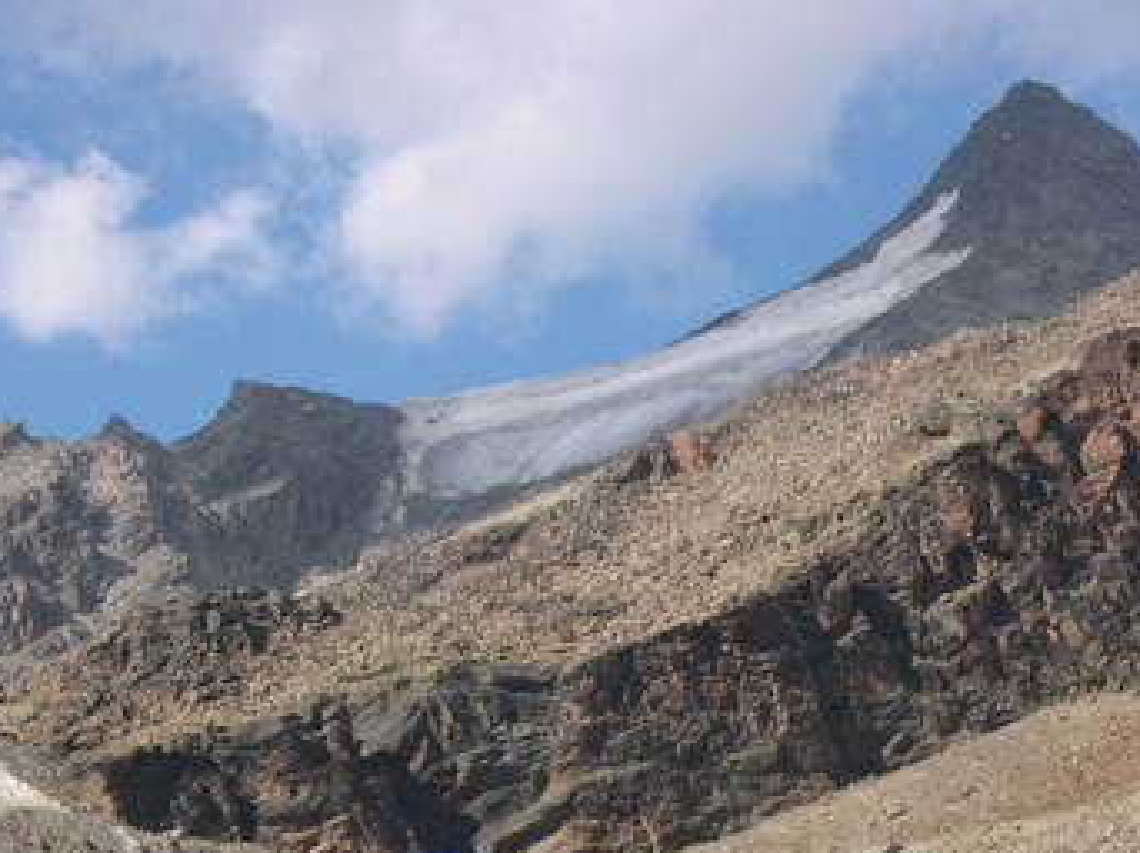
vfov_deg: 12.3
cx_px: 707
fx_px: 3949
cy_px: 595
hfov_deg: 16.4
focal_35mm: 120
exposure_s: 1/91.4
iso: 100
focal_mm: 17.4
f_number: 11.2
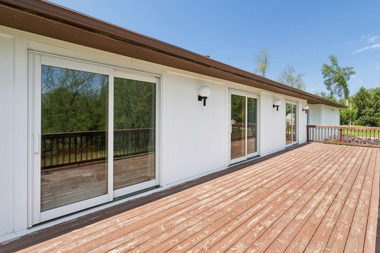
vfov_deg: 70.4
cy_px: 120
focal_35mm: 17
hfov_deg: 93.2
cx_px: 200
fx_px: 179
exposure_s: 1/1000
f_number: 8
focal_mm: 16
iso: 400
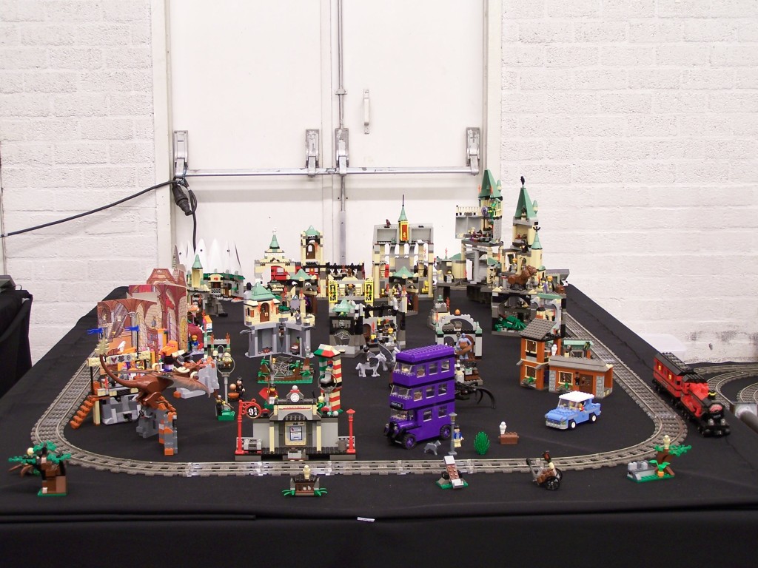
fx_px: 1292
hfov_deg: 32.7
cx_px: 379
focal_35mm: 59
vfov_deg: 24.8
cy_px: 284
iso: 80
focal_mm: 9.8
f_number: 3.1
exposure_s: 1/2
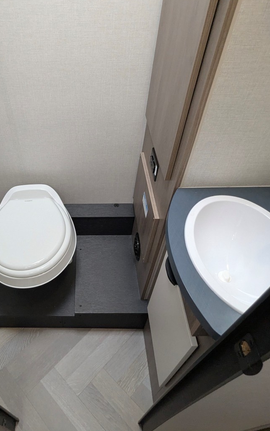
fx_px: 271
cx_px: 81
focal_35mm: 23
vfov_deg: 77.1
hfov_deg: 51.6
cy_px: 214
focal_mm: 2.35
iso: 344
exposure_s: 1/197
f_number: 2.2
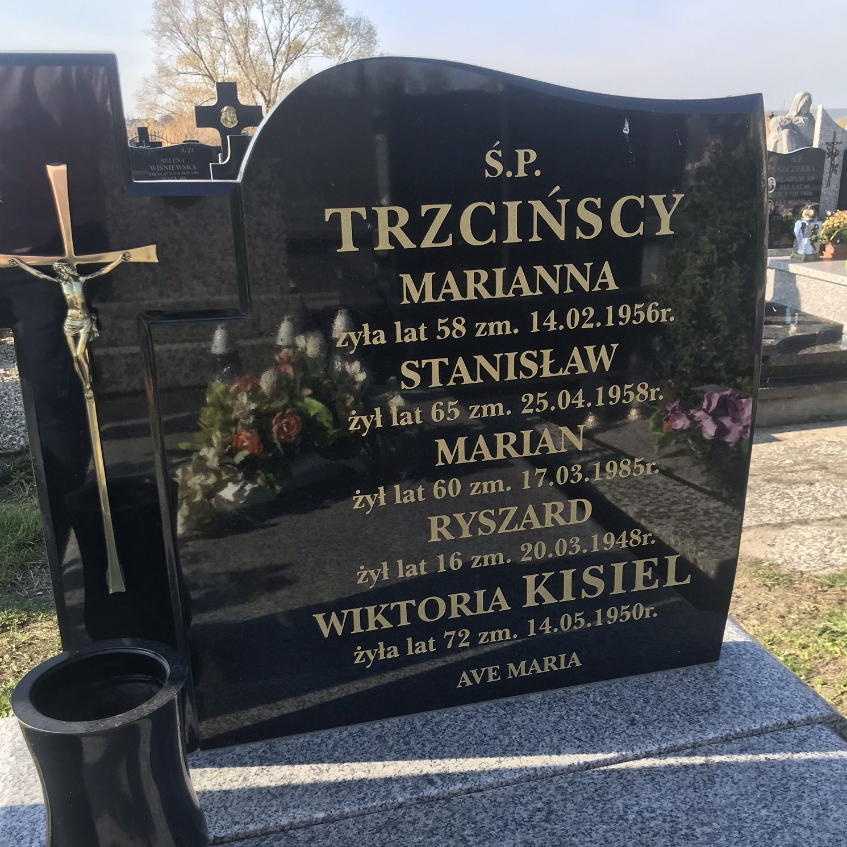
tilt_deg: -18.6
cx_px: 431
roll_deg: +2.3
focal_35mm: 34
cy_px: 478
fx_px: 941
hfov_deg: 48.4
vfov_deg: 48.3
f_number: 1.8
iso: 20
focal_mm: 3.99
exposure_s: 1/725
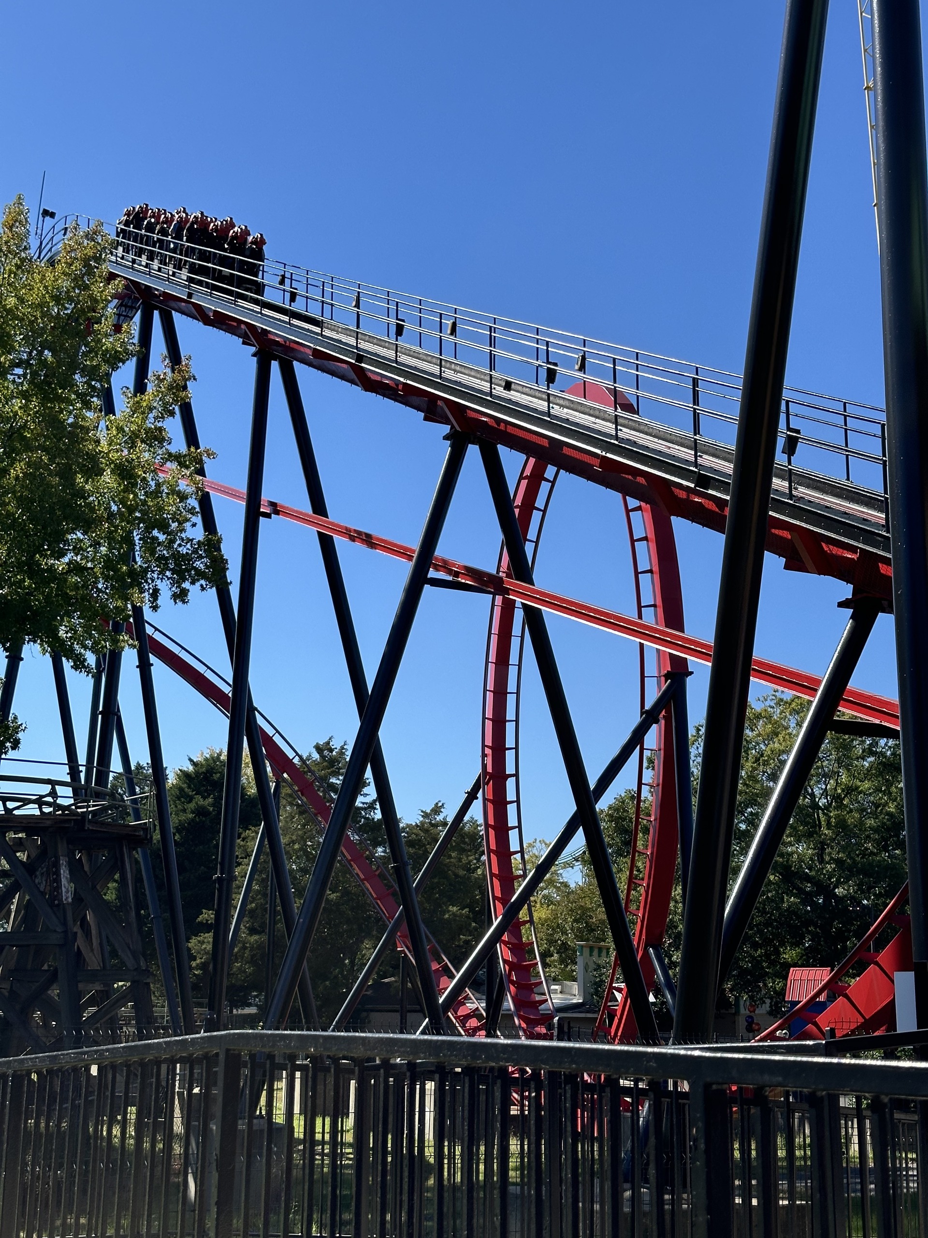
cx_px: 464
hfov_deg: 30.3
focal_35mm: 48
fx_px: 1716
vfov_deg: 39.7
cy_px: 619
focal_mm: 6.86
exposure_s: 1/3876
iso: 64
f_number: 1.78
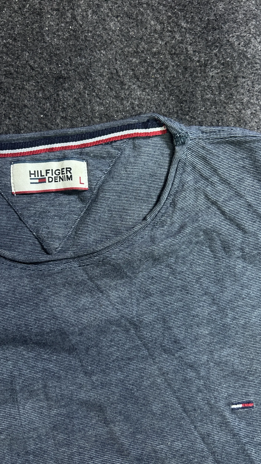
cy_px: 233
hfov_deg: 40.2
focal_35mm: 29
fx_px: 357
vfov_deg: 66.1
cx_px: 126
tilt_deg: -57.4
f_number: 1.5
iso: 320
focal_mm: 5.7
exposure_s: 1/50
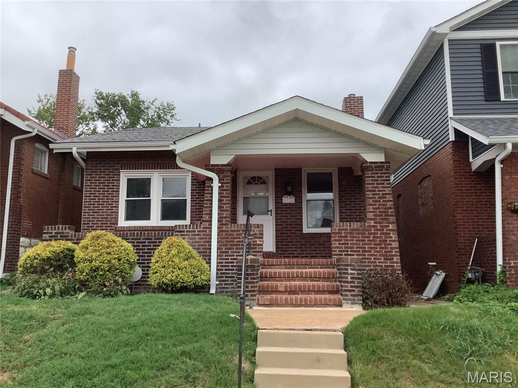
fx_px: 464
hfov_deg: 58.4
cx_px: 259
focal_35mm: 31
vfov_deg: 45.4
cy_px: 194
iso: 25
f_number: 2.4
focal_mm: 3.3
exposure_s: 1/458
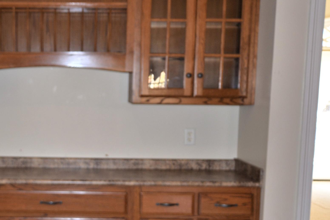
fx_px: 532
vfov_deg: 23.2
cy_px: 150
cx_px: 57
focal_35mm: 58
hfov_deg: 33.3
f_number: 3.5
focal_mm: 20
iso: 450
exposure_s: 1/60
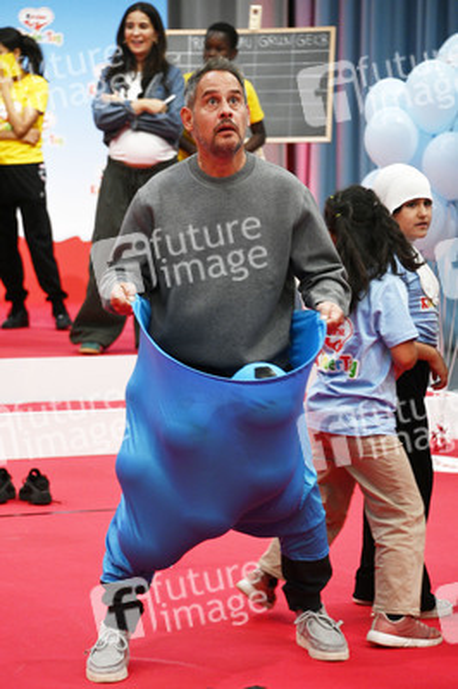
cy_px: 344
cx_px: 229
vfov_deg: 15.2
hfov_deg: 10.1
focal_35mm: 135
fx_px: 2581
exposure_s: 1/200
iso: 3200
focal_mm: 135
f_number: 5.6
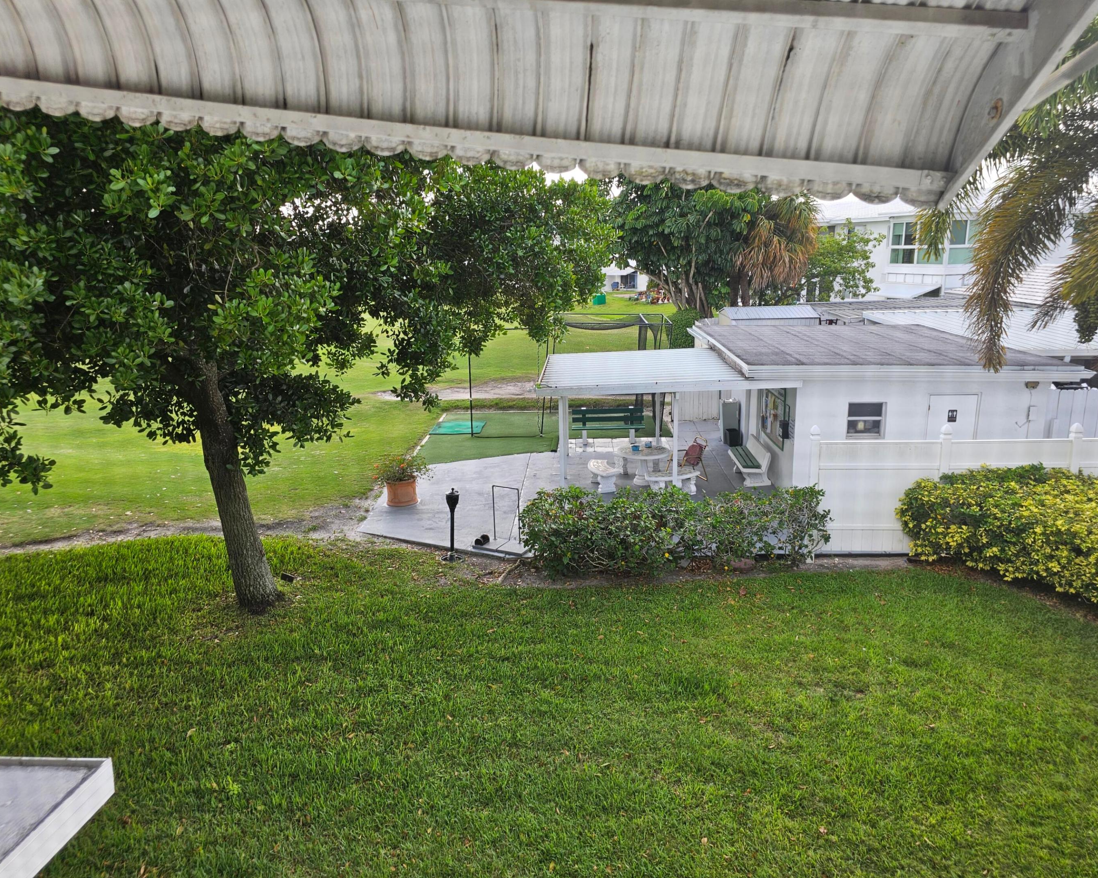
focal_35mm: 24
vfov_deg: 58.8
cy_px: 439
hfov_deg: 70.3
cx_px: 556
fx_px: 780
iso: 12
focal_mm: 6.3
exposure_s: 1/120
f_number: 1.7
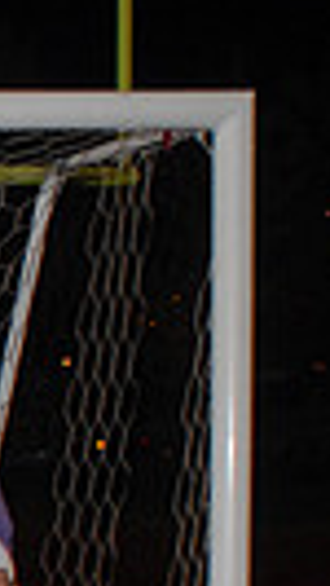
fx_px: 2127
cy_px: 652
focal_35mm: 137
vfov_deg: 15.2
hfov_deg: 7.1
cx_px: -898
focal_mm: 20
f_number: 5.6
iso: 400
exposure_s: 1/160
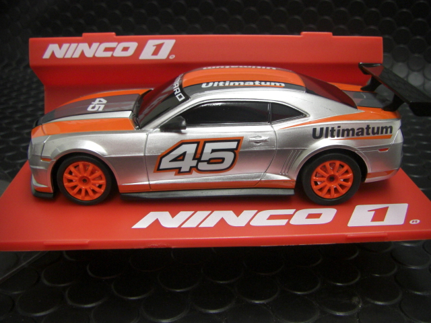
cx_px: 216
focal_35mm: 38
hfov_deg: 49.0
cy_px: 162
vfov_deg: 37.7
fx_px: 473
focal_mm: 6.3
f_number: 3.4
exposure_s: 1/30
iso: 200
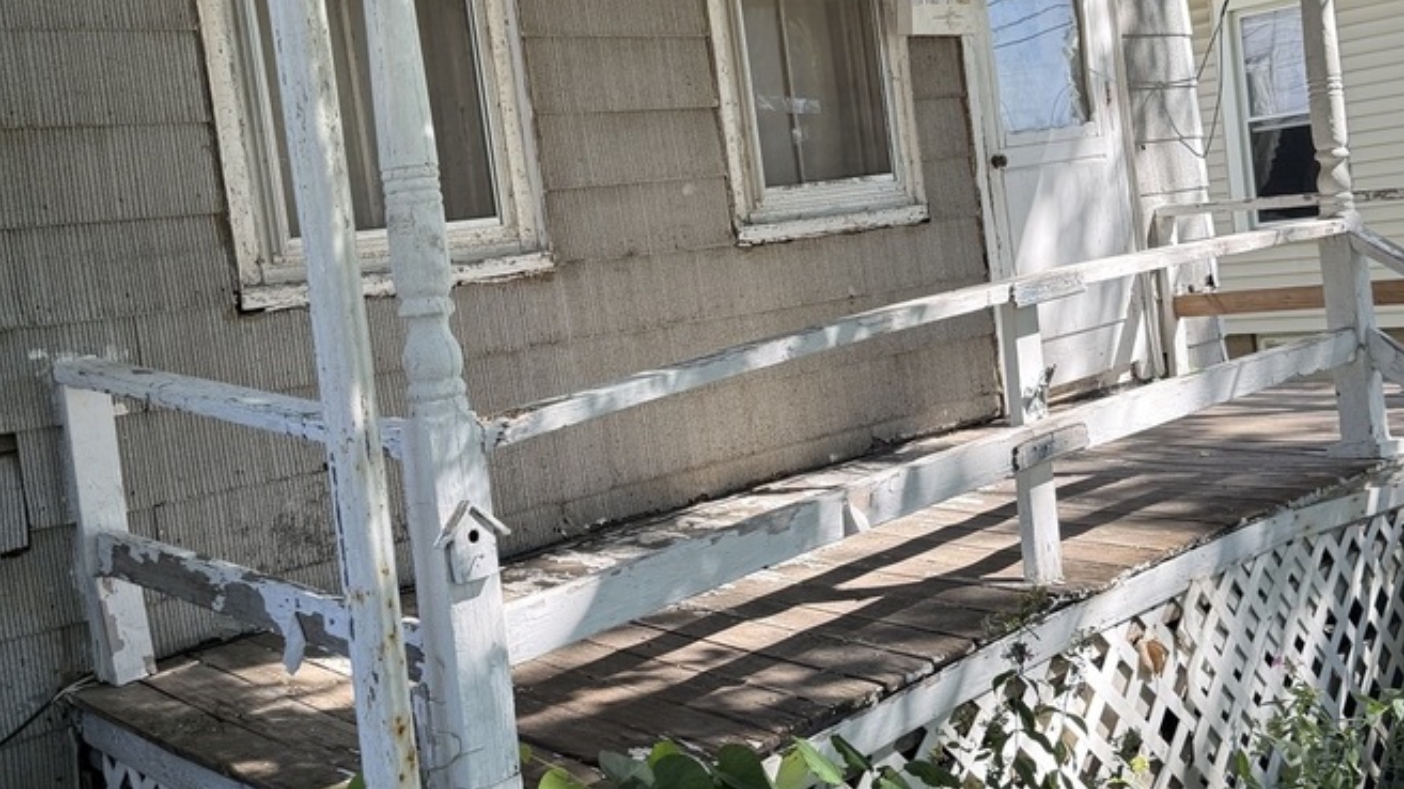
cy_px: 282
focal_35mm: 43
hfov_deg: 47.3
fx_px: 1600
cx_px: 789
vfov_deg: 27.6
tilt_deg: -1.7
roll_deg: +7.5
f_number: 1.78
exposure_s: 1/931
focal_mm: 6.76
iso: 100
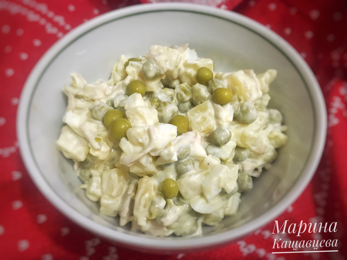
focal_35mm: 29
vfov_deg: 48.2
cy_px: 130
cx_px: 174
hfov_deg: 61.7
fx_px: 291
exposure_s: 1/17
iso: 250
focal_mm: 4.15
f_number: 2.2
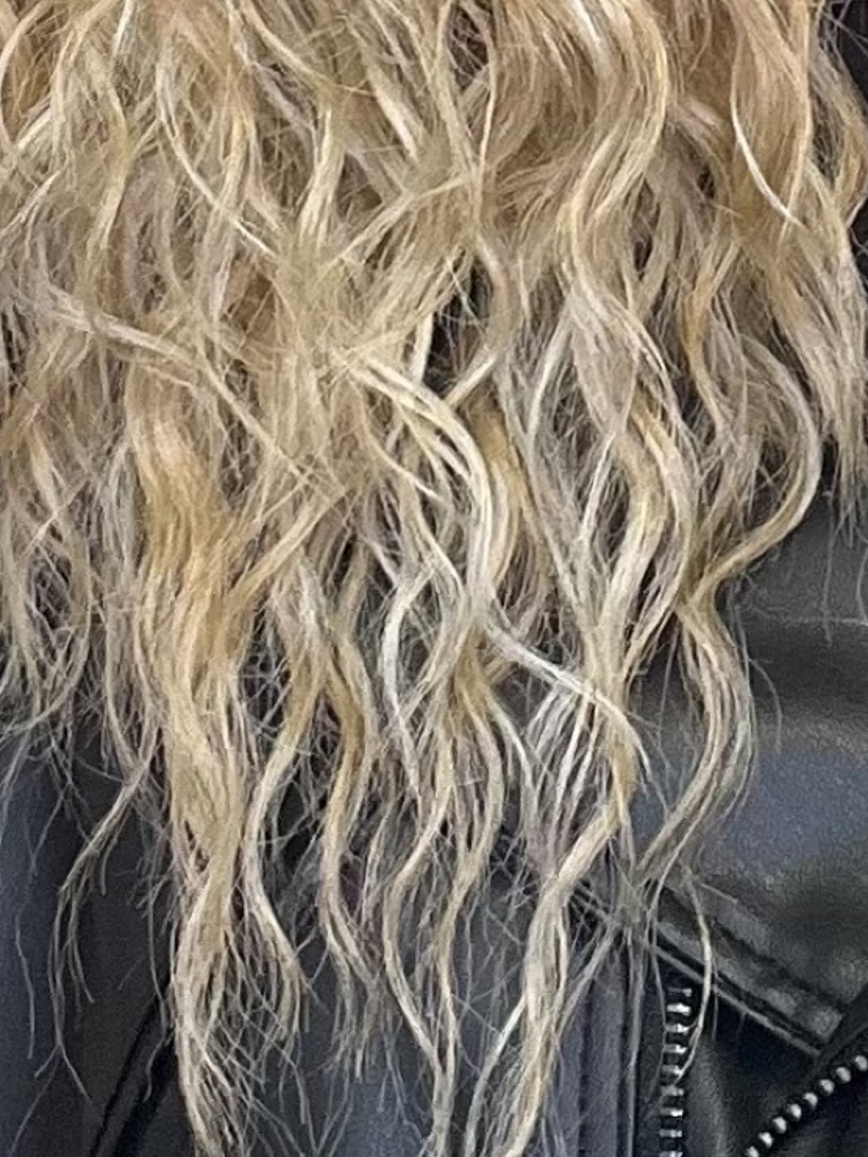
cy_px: -665
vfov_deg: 14.5
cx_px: 951
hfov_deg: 11.7
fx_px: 4178
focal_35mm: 125
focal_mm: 2.71
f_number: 2.2
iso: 50
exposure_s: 1/50
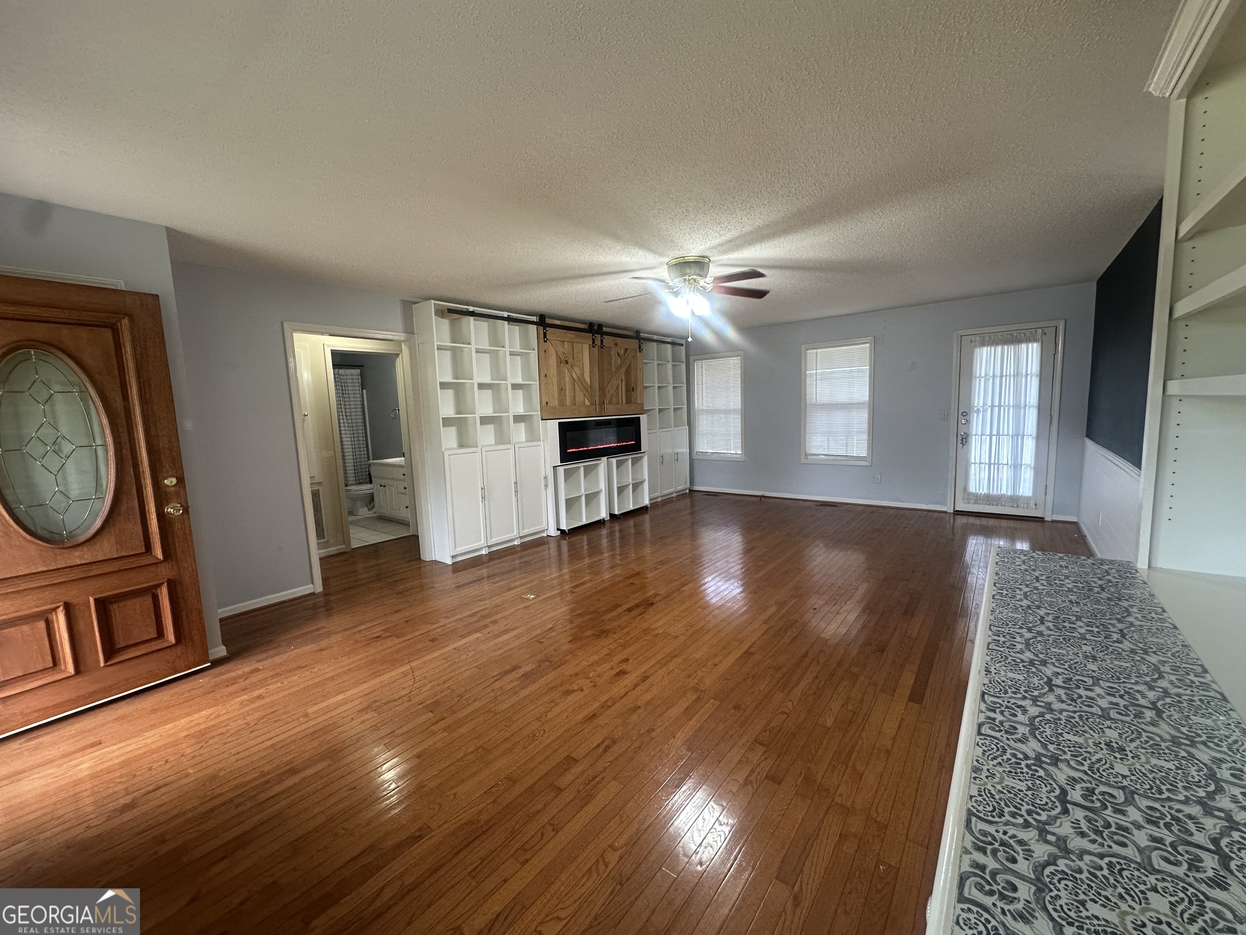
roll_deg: +2.4
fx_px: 504
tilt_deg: -7.1
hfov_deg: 102.1
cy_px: 468
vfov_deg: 85.7
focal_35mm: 14
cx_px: 623
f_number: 2.2
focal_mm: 2.22
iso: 200
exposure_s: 1/120
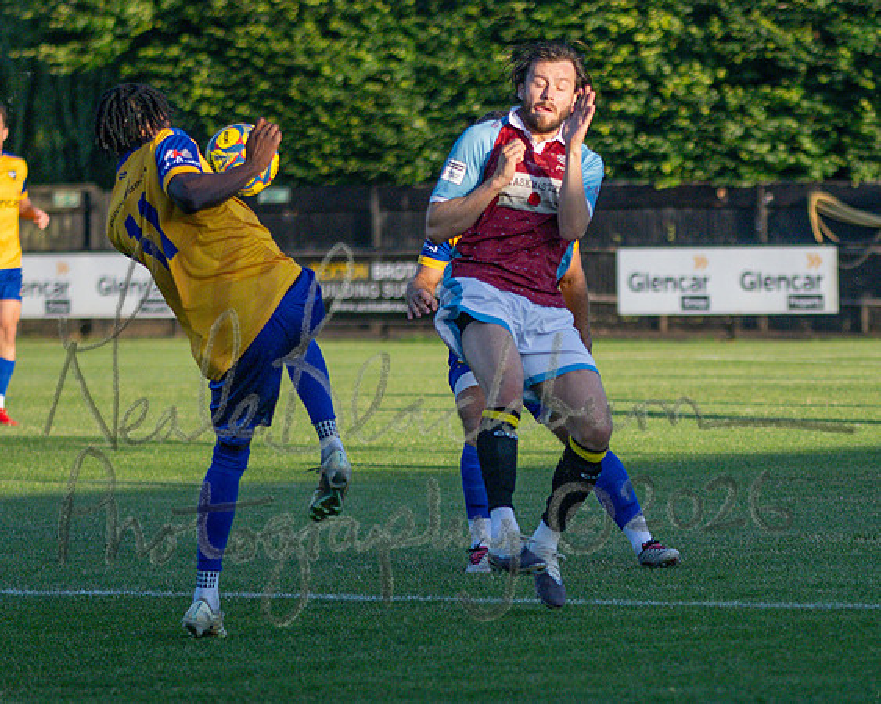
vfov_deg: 5.2
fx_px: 7747
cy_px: 434
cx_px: 628
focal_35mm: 297
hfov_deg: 6.5
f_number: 2.8
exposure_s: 1/4000
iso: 400
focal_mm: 120
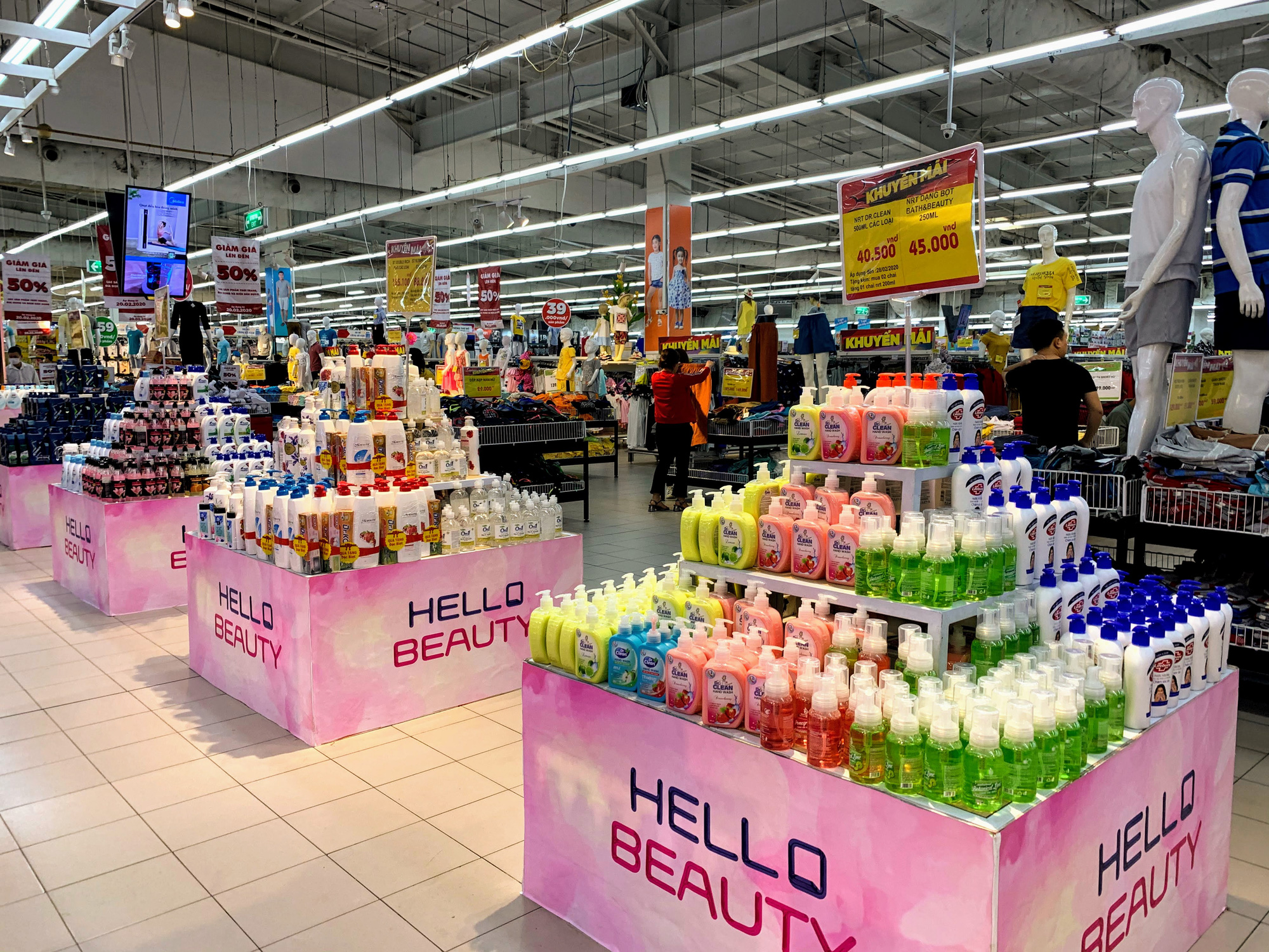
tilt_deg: -6.3
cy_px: 476
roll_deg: -2.0
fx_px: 953
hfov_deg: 67.3
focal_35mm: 26
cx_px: 634
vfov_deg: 53.1
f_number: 1.8
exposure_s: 1/100
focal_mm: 4.25
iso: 40
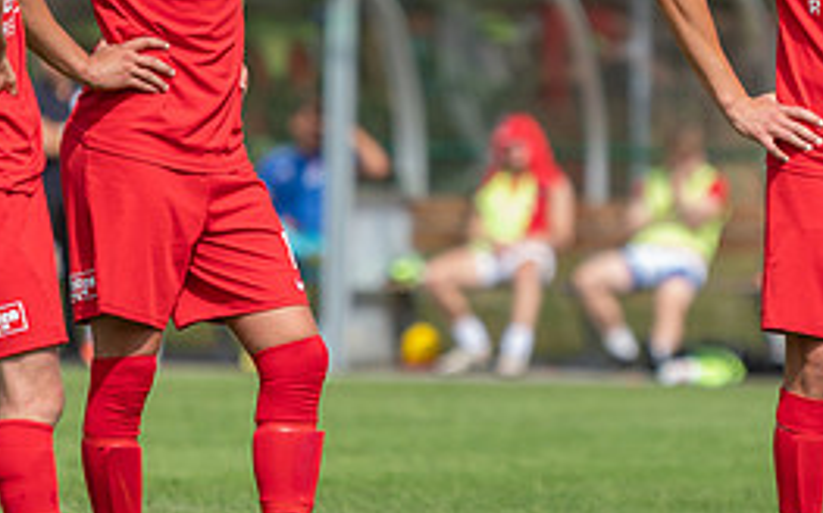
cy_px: 102
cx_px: 507
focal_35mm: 675
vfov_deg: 1.9
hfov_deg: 3.1
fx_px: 15130
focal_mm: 200
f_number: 3.2
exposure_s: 1/1600
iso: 160
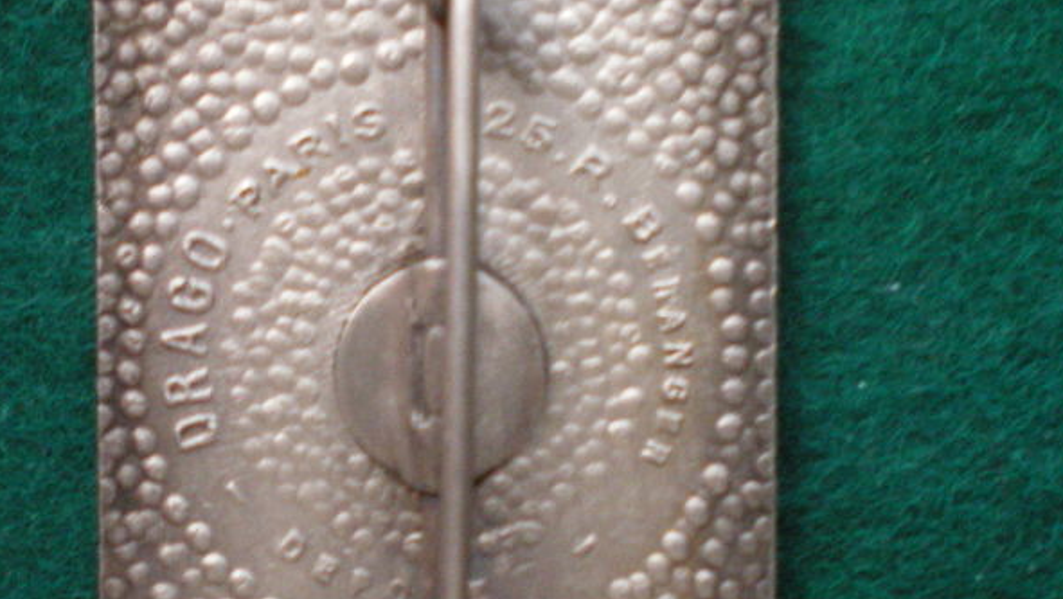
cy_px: 326
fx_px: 1974
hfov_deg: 29.8
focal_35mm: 70
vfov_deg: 17.3
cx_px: 318
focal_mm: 6.3
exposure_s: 1/30
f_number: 3.1
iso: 400
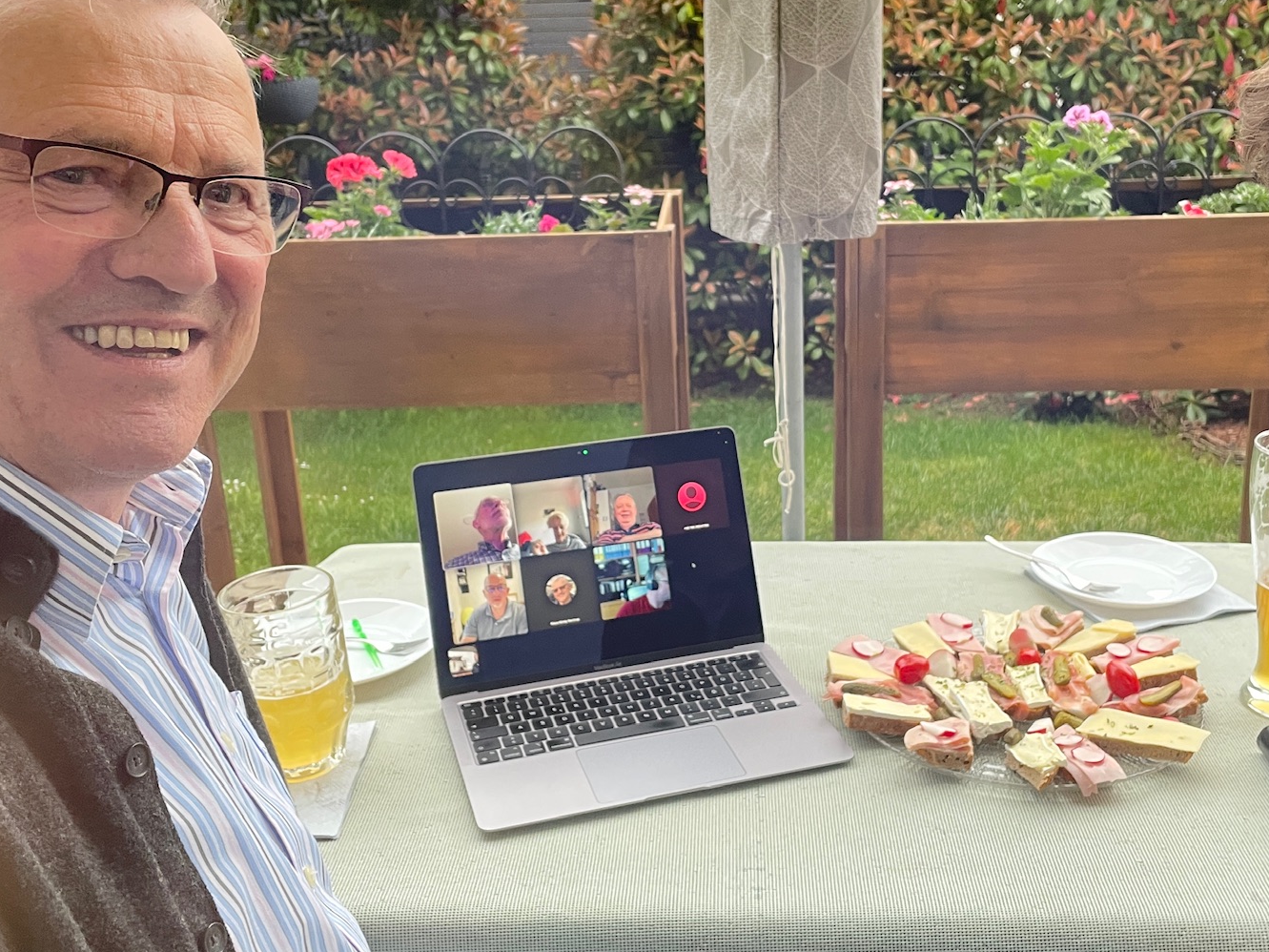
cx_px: 715
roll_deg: +2.4
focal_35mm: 40
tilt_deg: -19.4
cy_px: 437
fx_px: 1466
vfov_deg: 35.9
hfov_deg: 46.7
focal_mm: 4.2
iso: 125
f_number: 1.6
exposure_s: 1/60
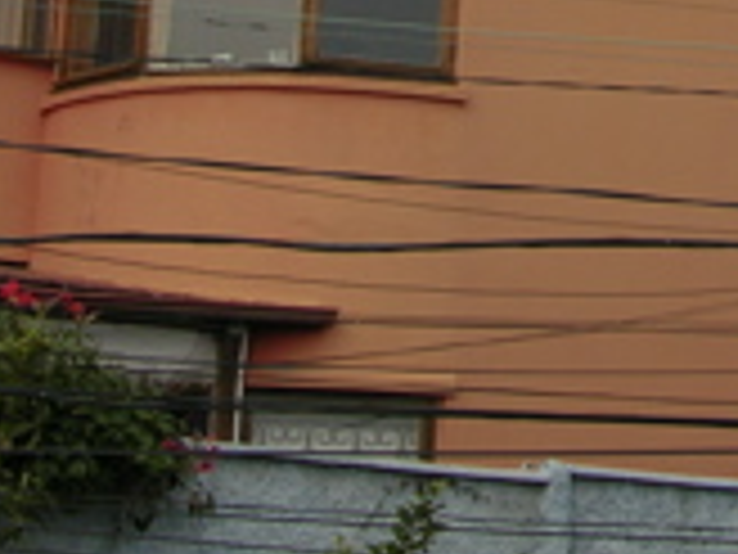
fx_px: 2921
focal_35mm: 137
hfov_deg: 14.0
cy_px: -266
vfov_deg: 10.5
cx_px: 873
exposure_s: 1/195
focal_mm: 8.9
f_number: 5.6
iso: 50
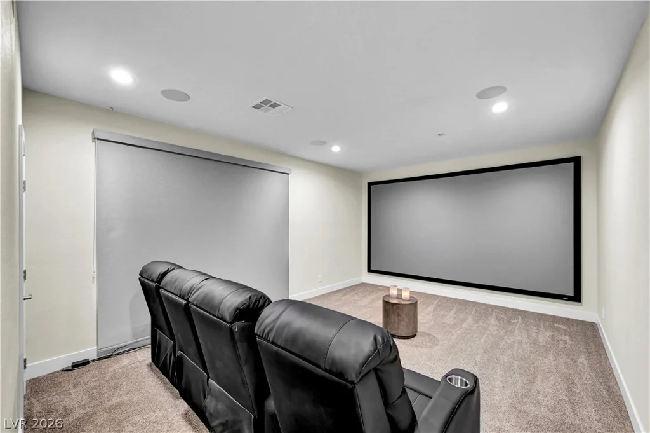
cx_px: 325
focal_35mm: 14
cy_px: 216
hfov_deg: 104.3
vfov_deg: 81.1
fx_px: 253
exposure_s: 1/2.5
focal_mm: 14
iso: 800
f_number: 8
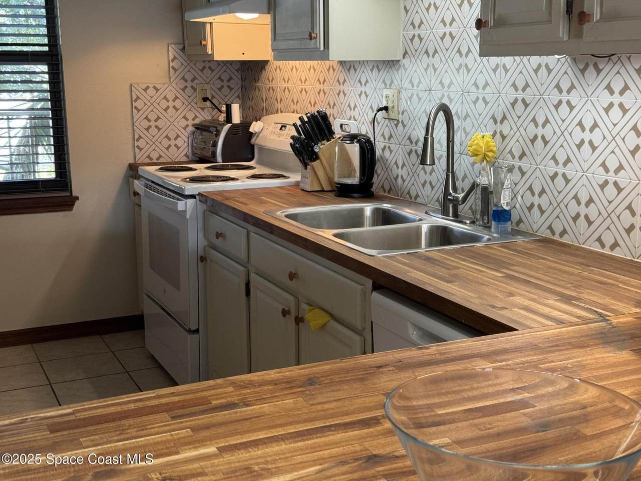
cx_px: 320
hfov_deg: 39.7
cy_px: 240
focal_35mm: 48
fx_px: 889
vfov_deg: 30.3
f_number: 1.78
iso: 125
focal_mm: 6.76
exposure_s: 1/58
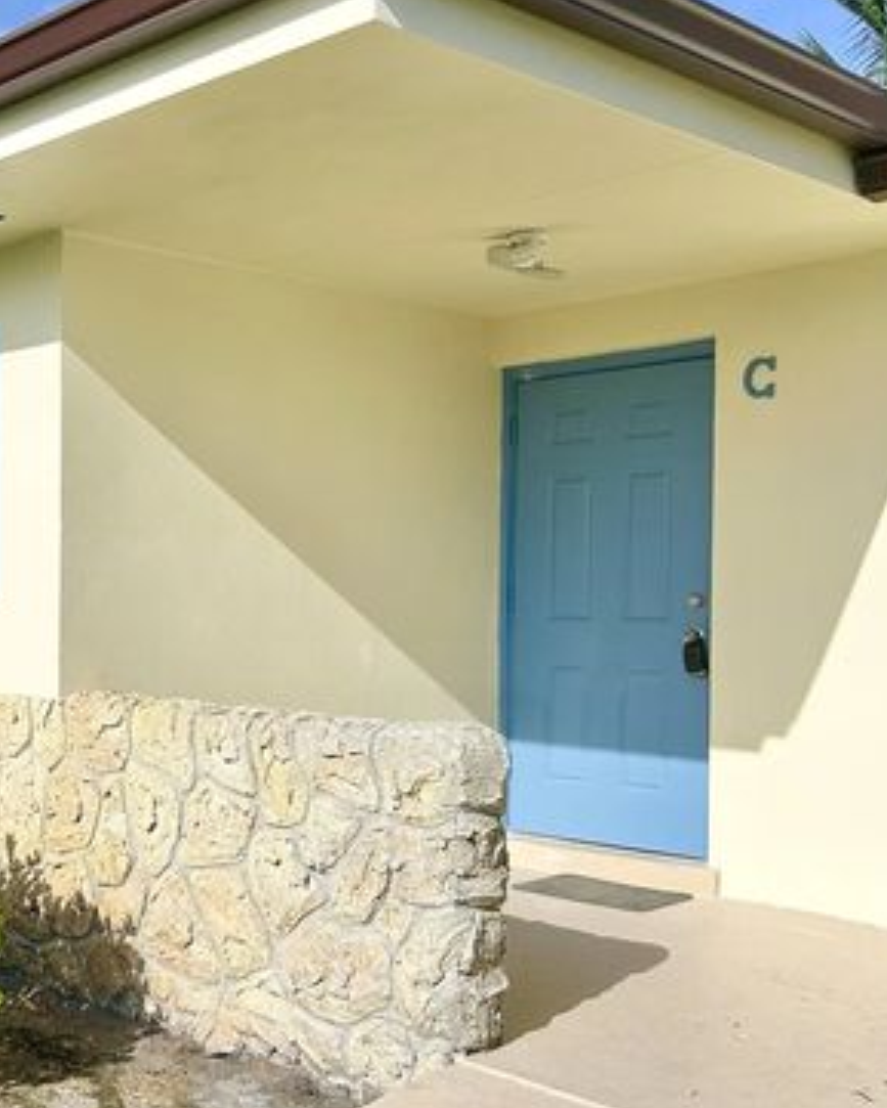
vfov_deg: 41.1
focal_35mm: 45
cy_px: 617
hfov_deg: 31.4
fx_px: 1476
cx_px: 40
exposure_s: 1/6993
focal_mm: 5.7
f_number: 1.5
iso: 50
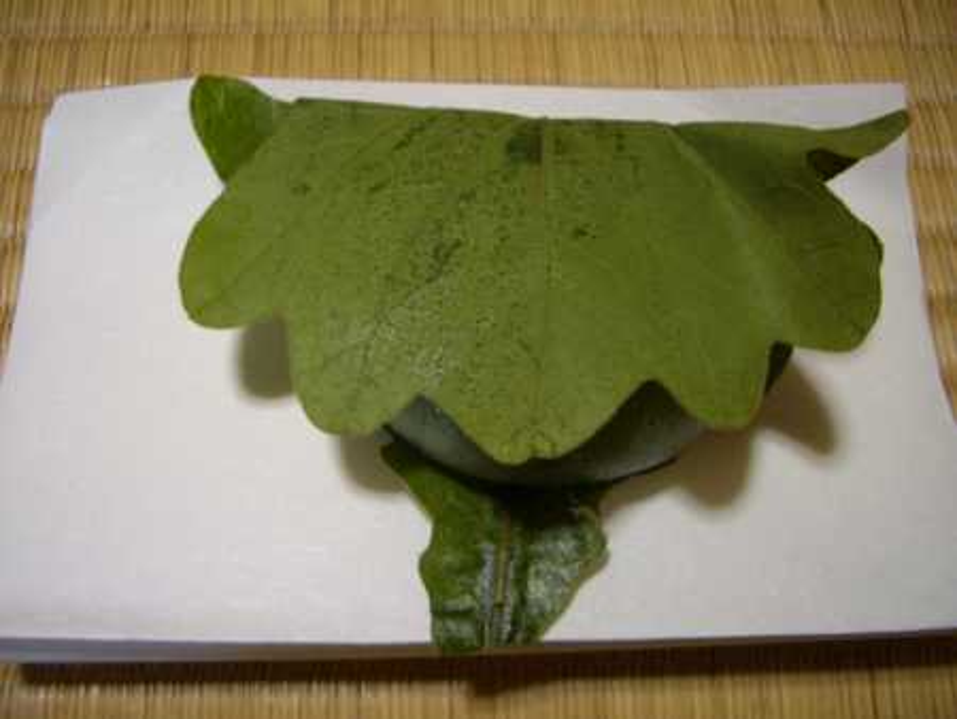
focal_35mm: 35
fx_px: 968
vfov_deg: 40.7
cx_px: 478
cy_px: 360
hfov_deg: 52.6
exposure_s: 1/13
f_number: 2.6
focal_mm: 5.8
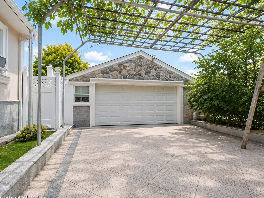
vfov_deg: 71.6
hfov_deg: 87.7
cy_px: 99
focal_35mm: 18
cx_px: 129
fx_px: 137
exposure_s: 1/60
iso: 320
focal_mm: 10
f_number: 8
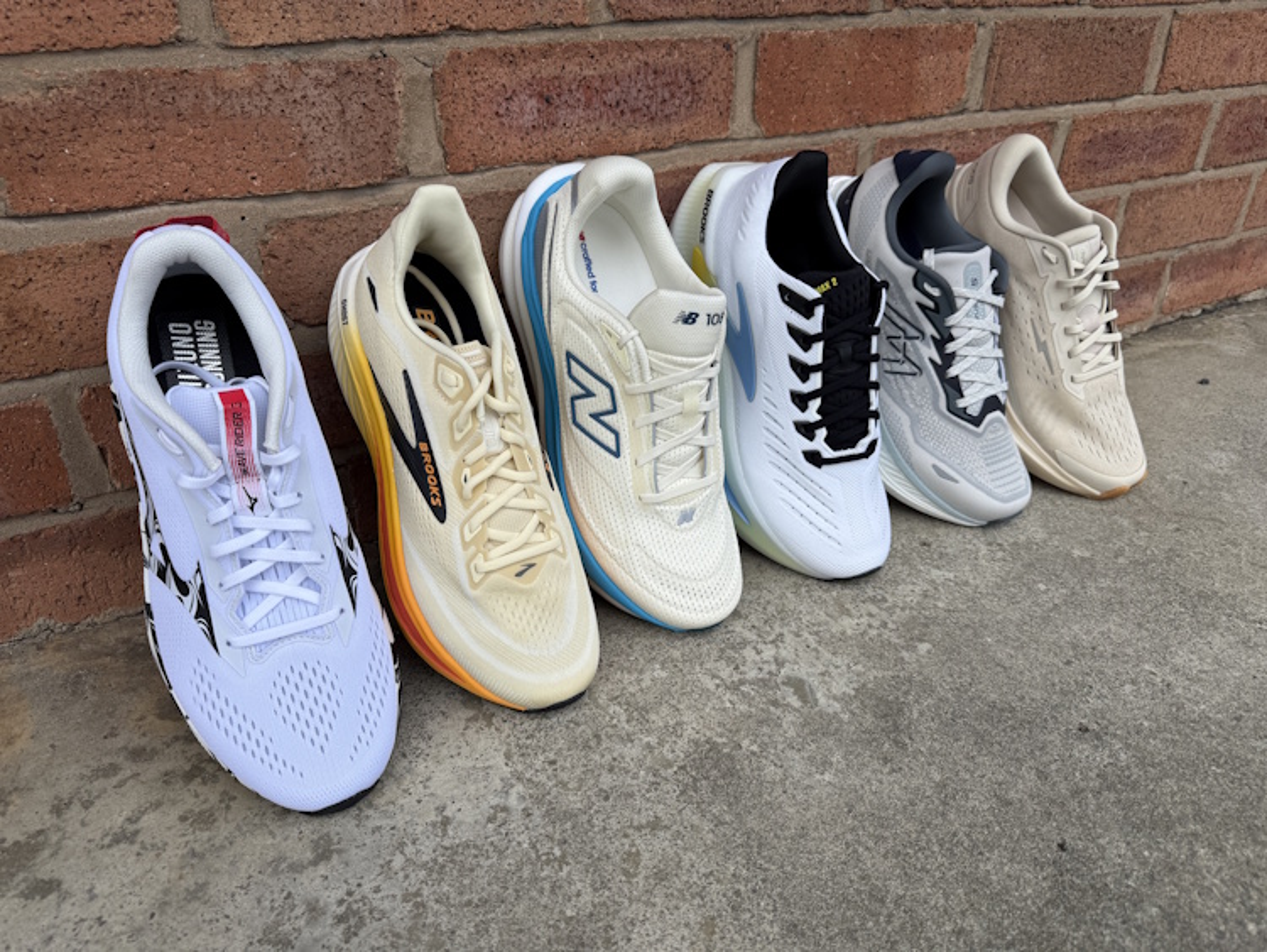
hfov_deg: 71.6
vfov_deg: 56.8
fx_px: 879
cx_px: 634
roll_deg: +1.0
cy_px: 476
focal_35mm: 24
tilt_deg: -27.9
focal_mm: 6.76
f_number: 1.78
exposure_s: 1/2053
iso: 80
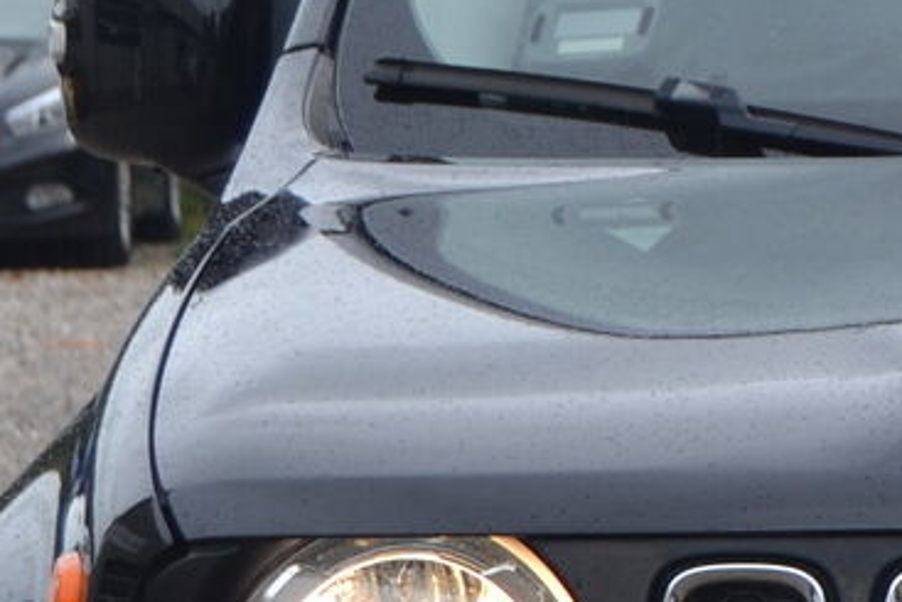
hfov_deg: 6.8
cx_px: 1435
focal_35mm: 298
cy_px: 695
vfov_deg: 4.6
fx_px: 7469
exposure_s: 1/160
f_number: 6.3
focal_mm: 38
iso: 100
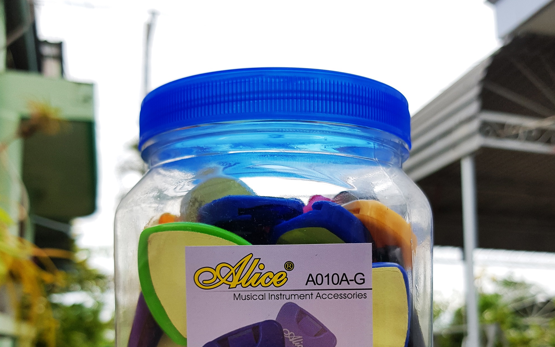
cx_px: 278
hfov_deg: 52.8
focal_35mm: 37
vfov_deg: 33.2
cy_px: 288
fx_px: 560
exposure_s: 1/351
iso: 40
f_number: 1.7
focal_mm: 4.2
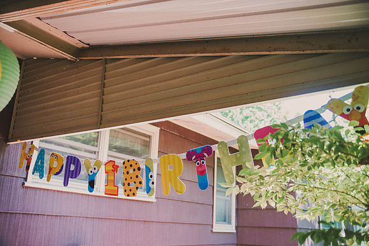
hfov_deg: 54.4
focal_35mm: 35
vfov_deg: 37.9
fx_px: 359
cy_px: 123
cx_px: 184
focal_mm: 35
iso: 1250
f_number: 2.8
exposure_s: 1/640
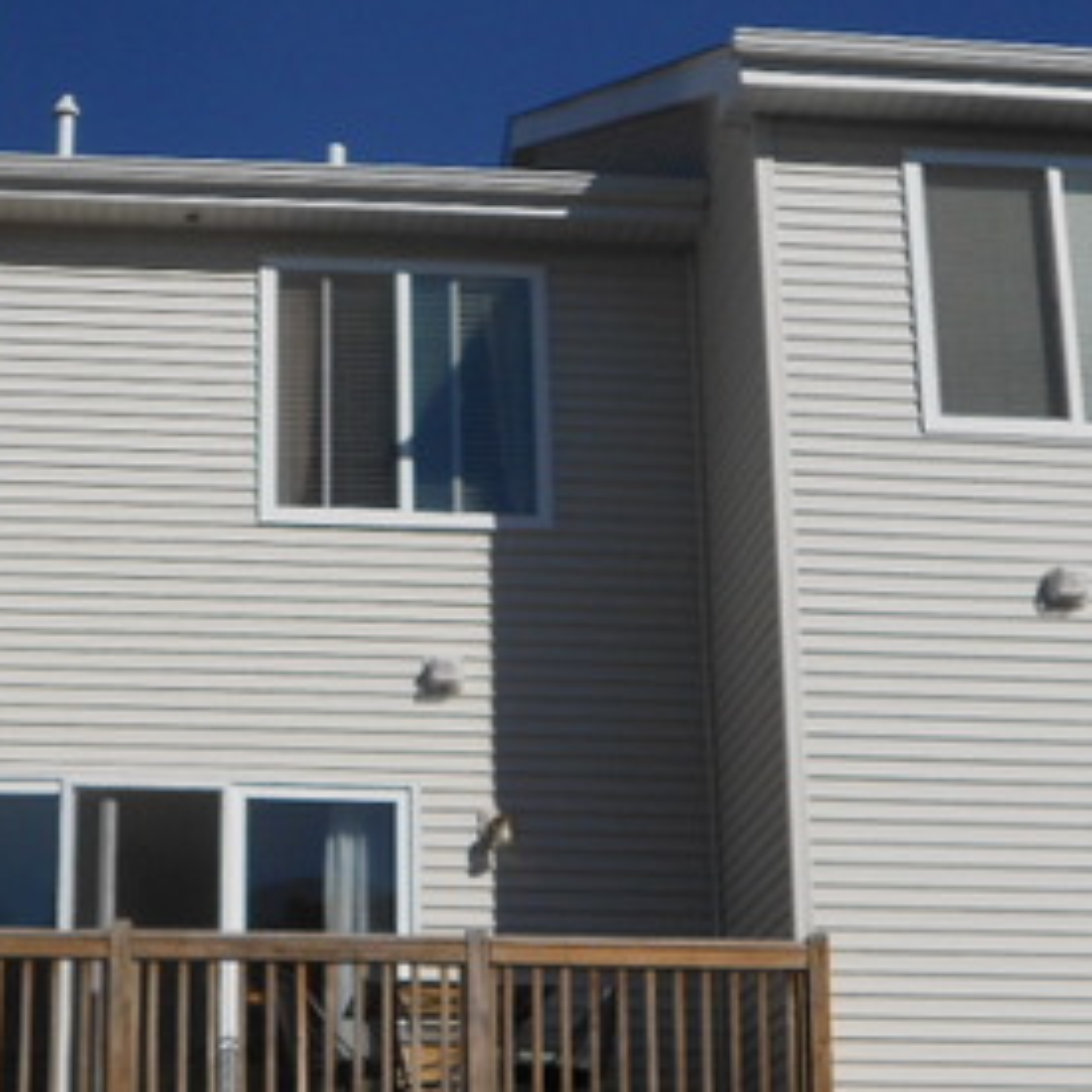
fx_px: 2712
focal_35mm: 76
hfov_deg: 22.4
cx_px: 210
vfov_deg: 22.6
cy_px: 782
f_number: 9.8
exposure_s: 1/320
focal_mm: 6.7
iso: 80
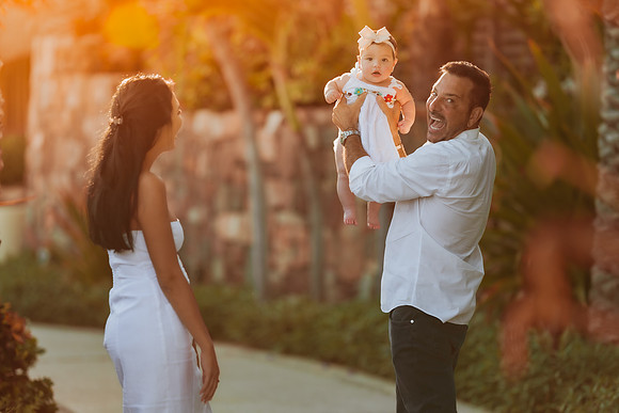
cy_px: 206
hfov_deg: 14.7
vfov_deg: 9.9
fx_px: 2395
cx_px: 310
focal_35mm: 139
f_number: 1.8
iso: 125
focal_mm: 135
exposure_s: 1/1000
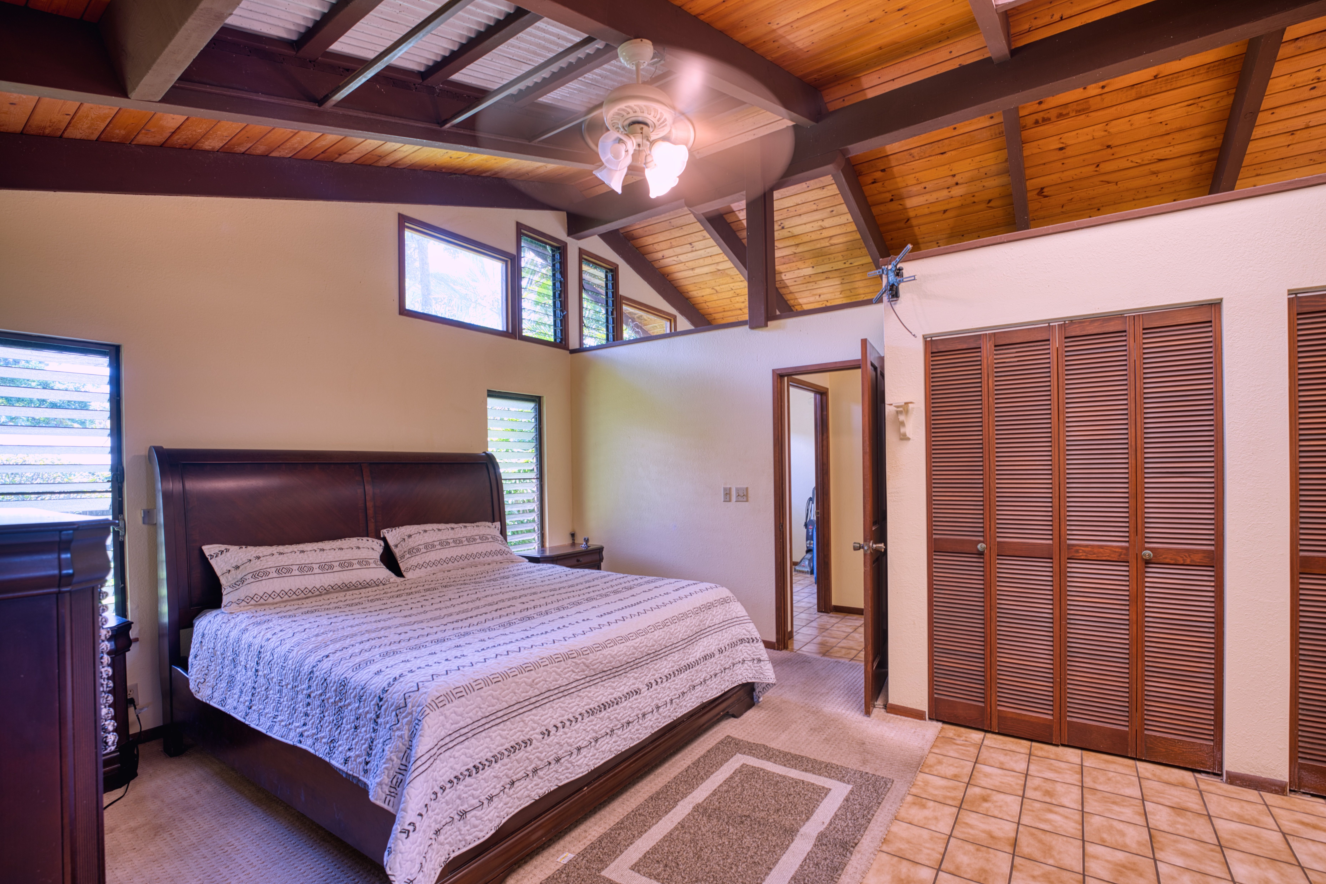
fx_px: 553
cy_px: 466
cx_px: 707
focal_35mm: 15
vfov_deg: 77.3
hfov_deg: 100.2
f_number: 5.6
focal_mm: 14
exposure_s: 1/4
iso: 50
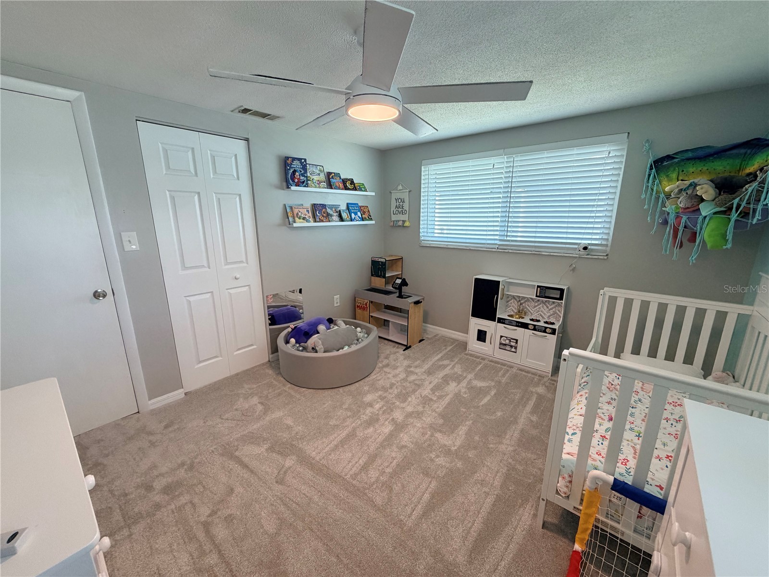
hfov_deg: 102.1
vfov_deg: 85.7
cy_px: 288
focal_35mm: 14
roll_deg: -0.1
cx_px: 384
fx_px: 311
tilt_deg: -12.6
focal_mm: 2.22
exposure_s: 1/120
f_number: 2.2
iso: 250
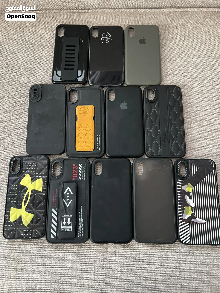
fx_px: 220
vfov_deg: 67.3
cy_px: 146
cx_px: 110
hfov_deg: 53.1
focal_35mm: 26
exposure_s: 1/60
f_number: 1.5
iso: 160
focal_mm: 5.7
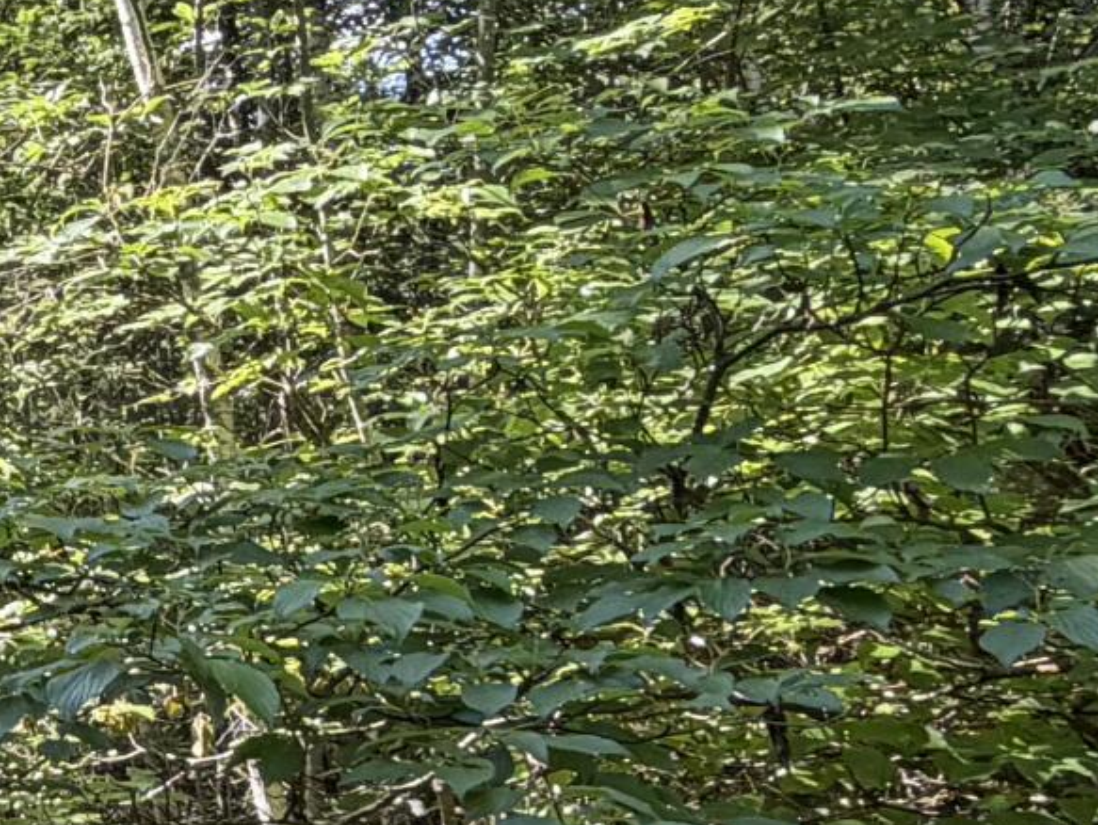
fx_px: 2285
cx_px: -612
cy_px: 347
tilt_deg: +10.2
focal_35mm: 72
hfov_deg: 21.8
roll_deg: +0.6
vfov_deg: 20.4
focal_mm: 2.22
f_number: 2.2
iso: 64
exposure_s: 1/207
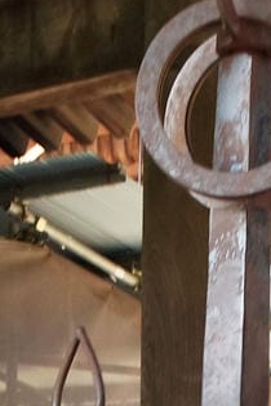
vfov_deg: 13.5
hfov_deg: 10.0
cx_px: 196
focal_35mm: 137
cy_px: 711
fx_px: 1547
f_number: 3.5
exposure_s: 1/60
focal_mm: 9
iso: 200
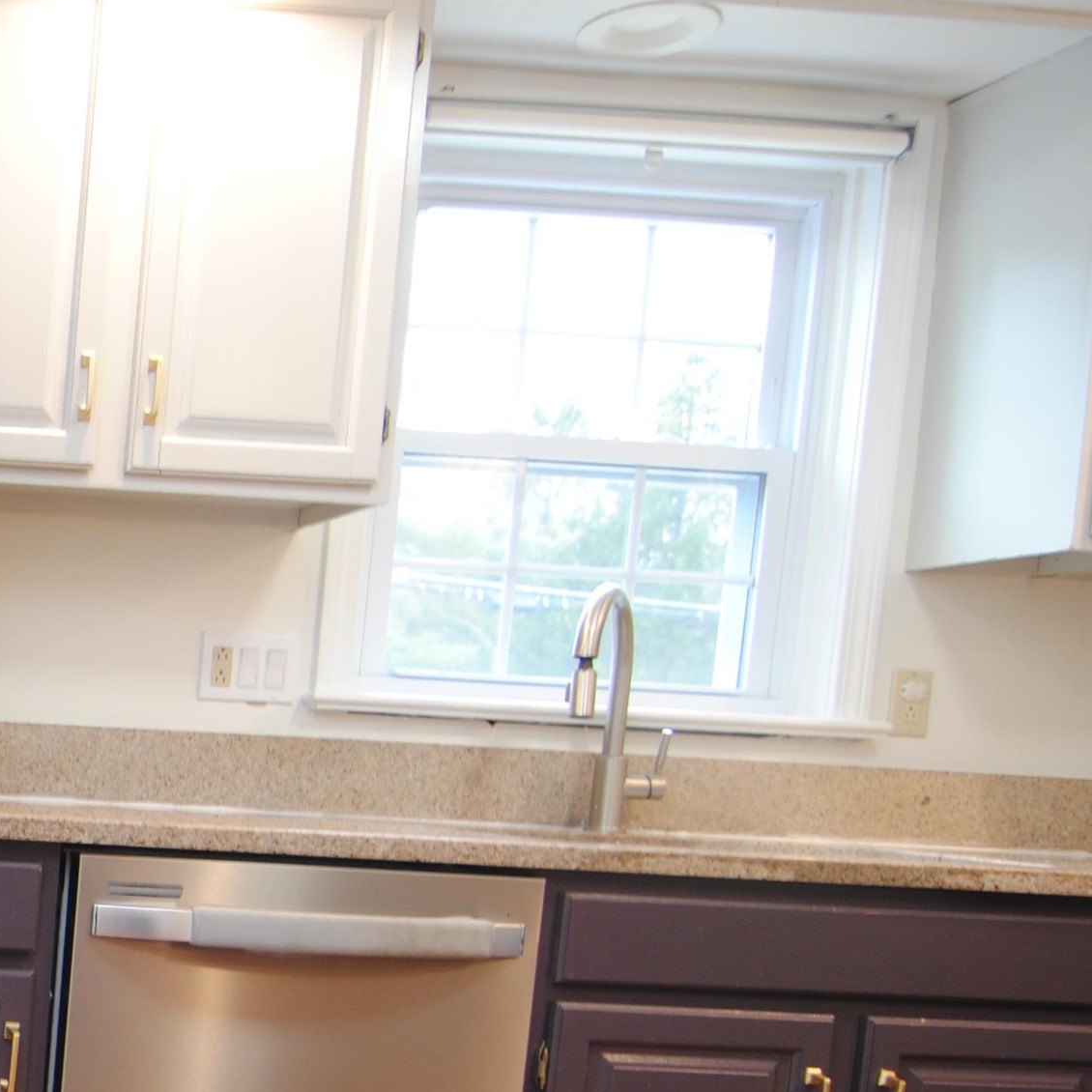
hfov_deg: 32.0
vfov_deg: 41.8
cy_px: 869
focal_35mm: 38
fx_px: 1362
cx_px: -361
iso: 200
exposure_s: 1/40
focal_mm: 11
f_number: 3.2
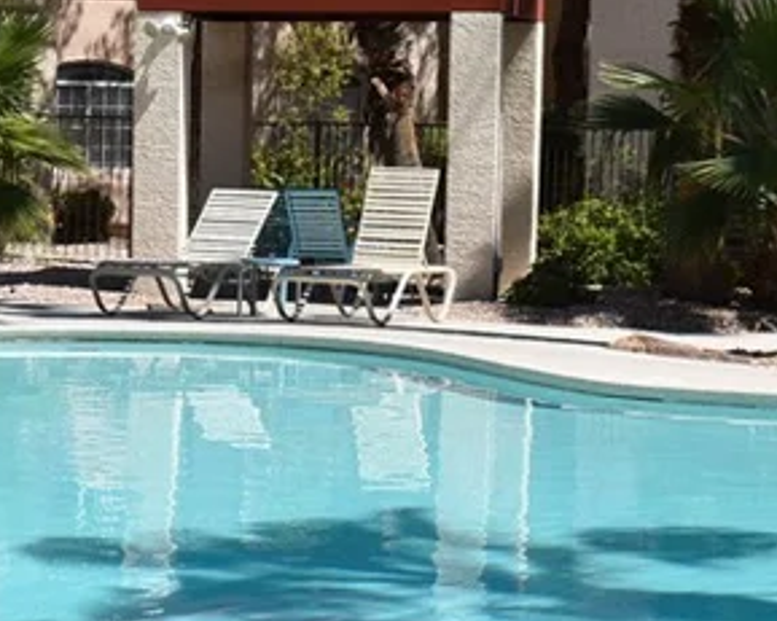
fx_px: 3096
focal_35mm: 135
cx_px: 56
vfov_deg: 11.4
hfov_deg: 14.1
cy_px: 392
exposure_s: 1/500
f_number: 11
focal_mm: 27
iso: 200
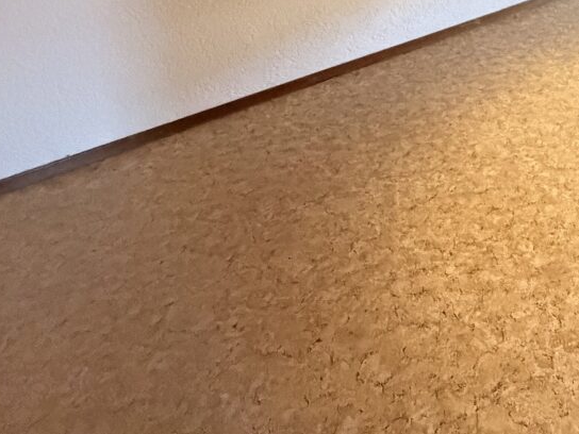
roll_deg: +0.3
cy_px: -123
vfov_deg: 31.2
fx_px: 602
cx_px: 616
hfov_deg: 42.1
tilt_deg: -8.7
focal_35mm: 36
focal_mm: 2.22
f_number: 2.2
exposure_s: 1/60
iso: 1000
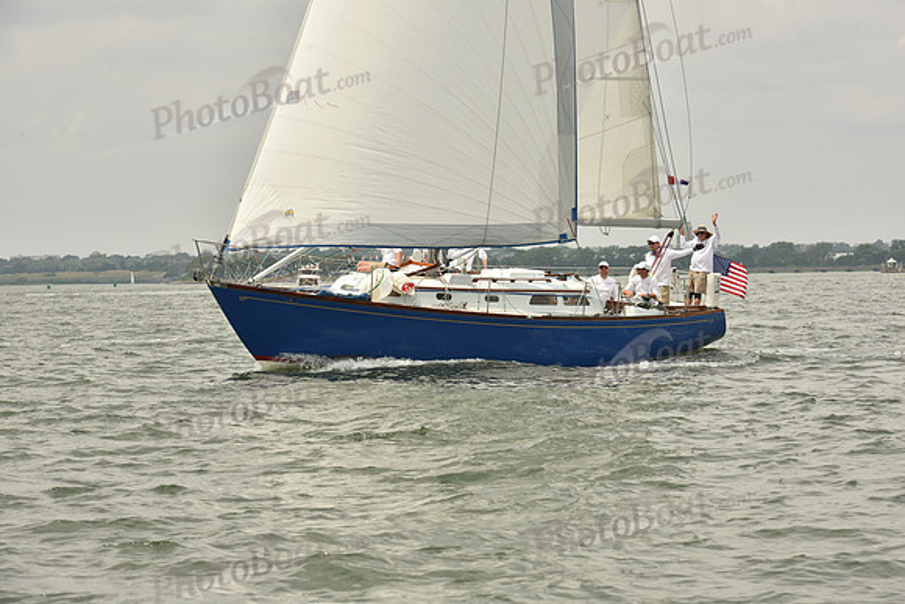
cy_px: 302
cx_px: 452
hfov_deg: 16.8
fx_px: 3068
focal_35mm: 122
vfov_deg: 11.2
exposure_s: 1/640
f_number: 11
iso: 250
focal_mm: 122
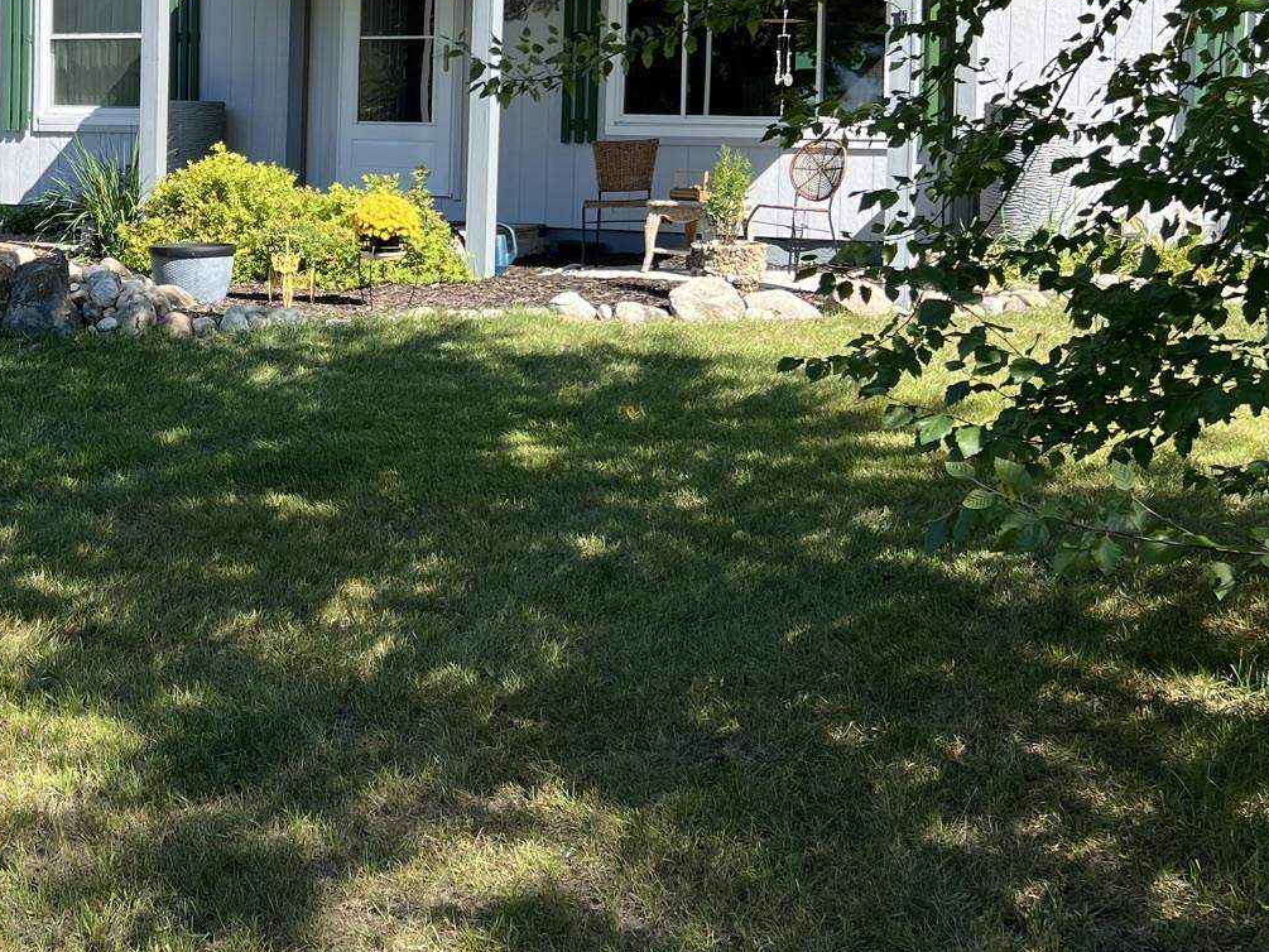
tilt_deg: -1.6
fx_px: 1943
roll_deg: -0.9
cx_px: 246
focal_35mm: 53
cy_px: 188
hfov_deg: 35.0
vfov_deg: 27.0
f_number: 1.5
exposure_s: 1/1808
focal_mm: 5.7
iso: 50
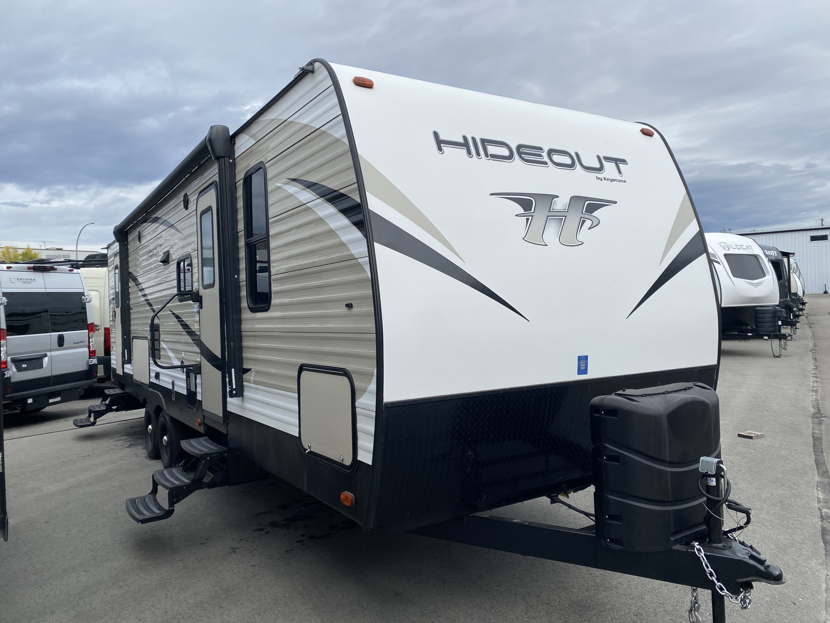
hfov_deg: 67.3
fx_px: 623
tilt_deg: +0.4
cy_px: 312
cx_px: 415
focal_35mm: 26
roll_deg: +1.8
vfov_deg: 53.1
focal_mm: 4.25
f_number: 1.8
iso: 32
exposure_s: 1/3300
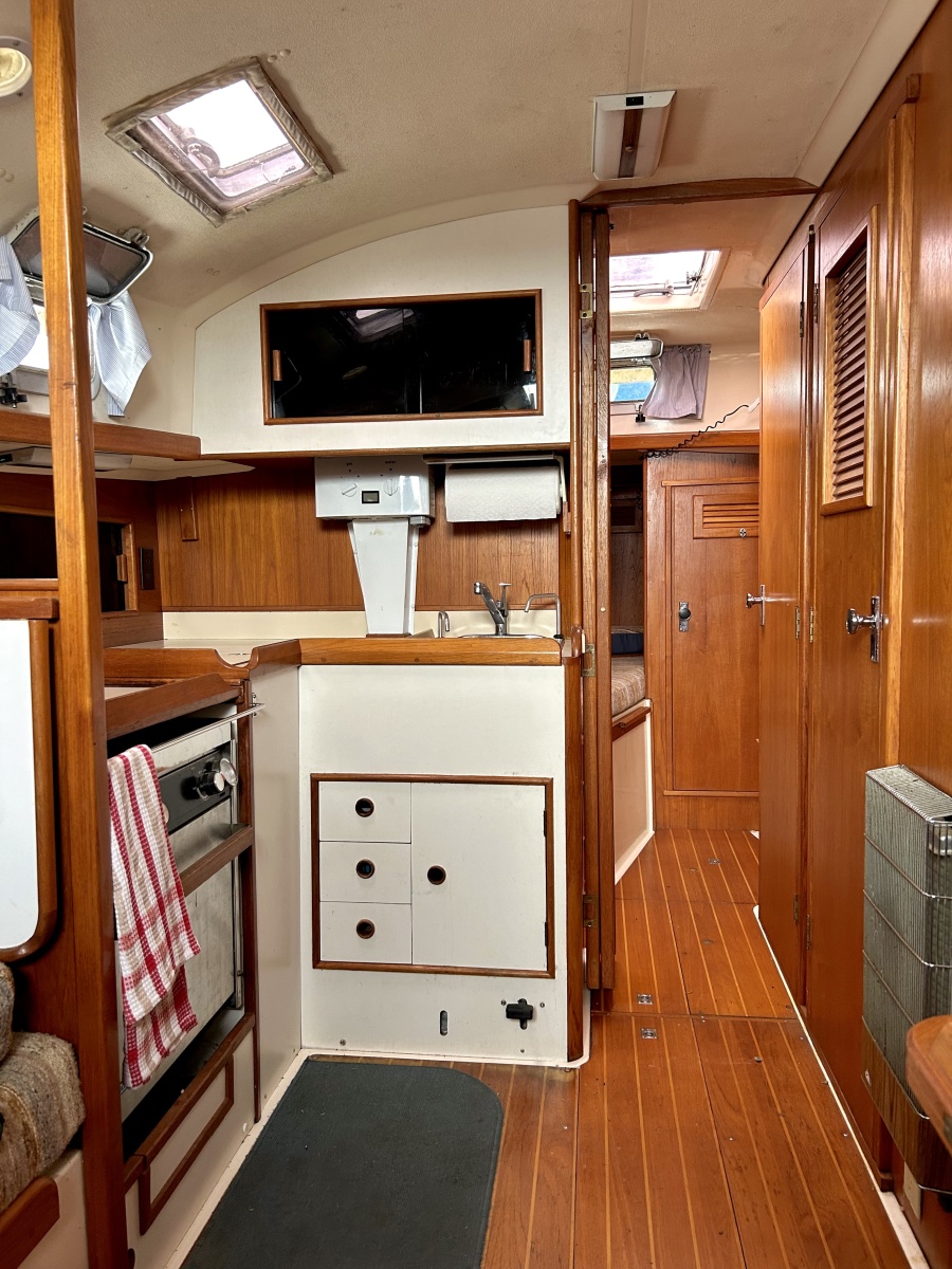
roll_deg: -1.3
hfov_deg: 53.1
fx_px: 953
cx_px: 476
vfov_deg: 67.3
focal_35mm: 26
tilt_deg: -3.5
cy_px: 634
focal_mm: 5.7
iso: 160
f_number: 1.5
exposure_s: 1/60
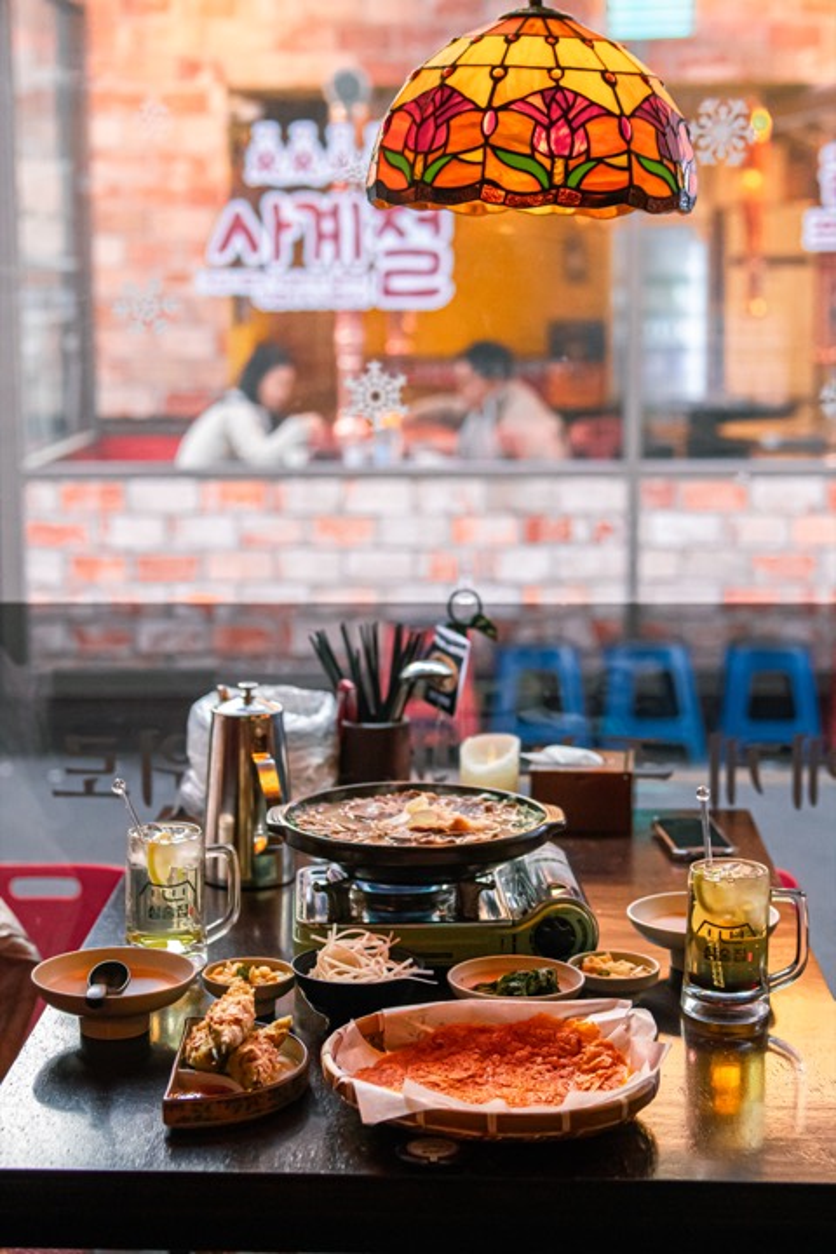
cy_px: 627
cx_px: 418
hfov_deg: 27.0
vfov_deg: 39.6
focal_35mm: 50
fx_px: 1742
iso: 5000
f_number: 3.2
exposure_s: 1/500
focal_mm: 50
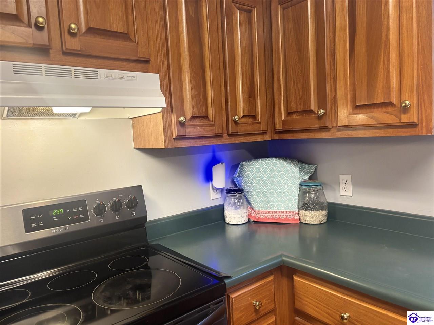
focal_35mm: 26
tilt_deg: -3.4
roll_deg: +2.0
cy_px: 162
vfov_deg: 53.0
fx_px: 326
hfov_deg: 67.3
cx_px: 217
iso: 320
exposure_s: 1/60
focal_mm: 5.96
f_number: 1.6
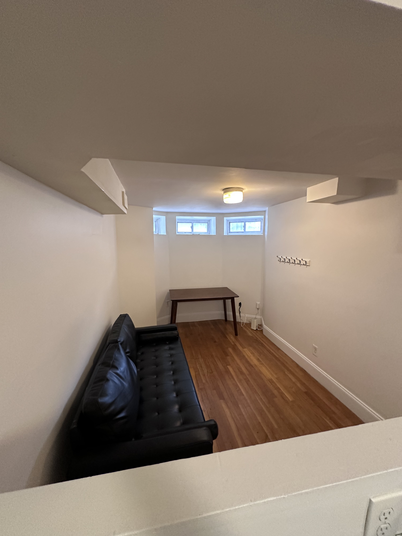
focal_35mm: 14
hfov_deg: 85.7
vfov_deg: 102.1
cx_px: 201
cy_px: 268
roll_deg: -2.2
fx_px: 217
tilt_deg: -8.9
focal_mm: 2.22
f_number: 2.2
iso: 400
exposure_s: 1/60
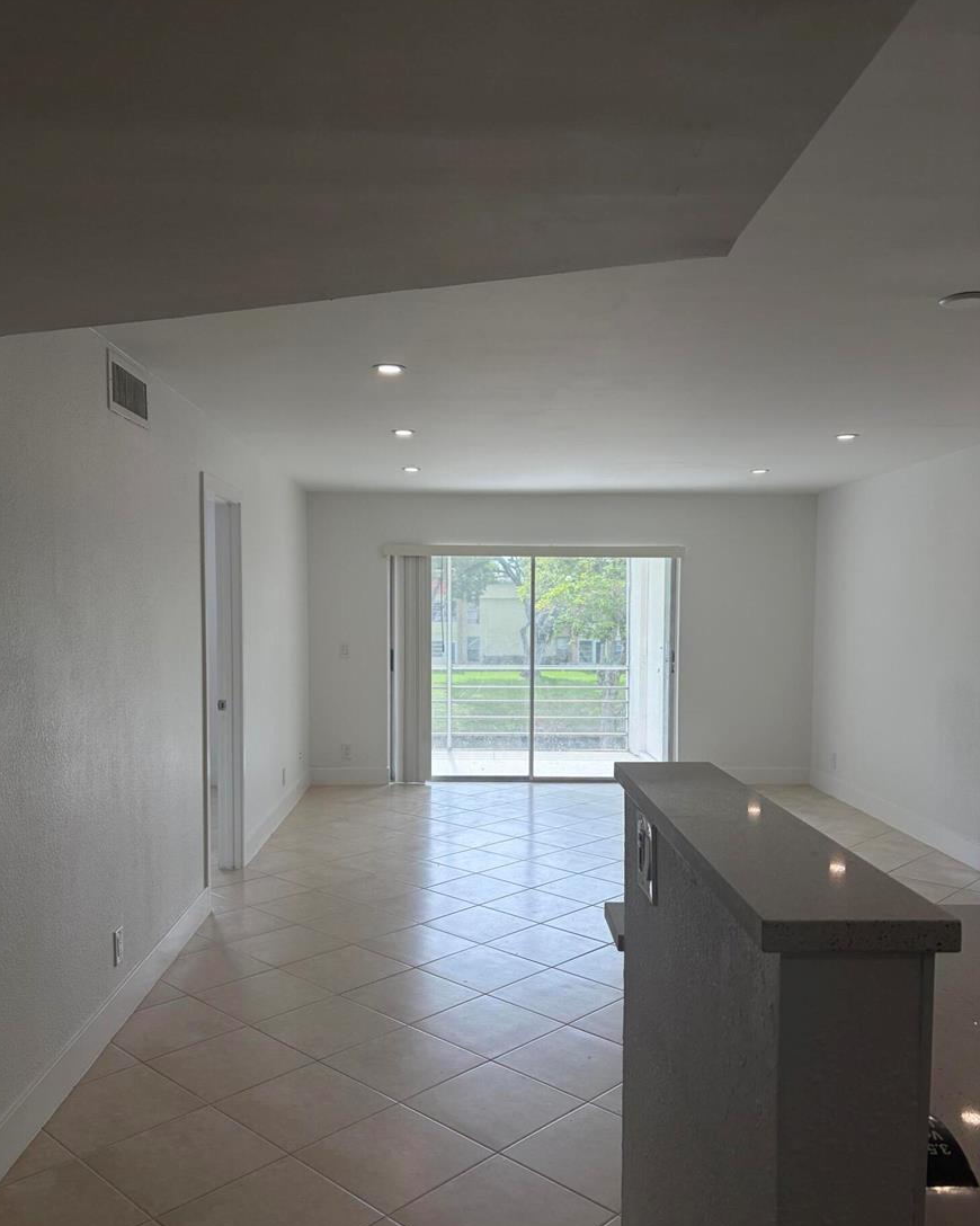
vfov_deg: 62.1
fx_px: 1015
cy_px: 663
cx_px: 479
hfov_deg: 51.5
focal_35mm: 28
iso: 50
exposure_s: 1/409
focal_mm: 5.96
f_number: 1.6
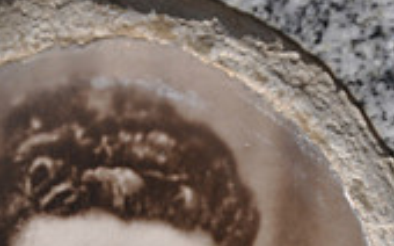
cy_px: 426
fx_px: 5867
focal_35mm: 547
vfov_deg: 2.4
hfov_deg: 3.8
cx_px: 132
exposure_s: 1/250
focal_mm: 105
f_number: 8
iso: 200
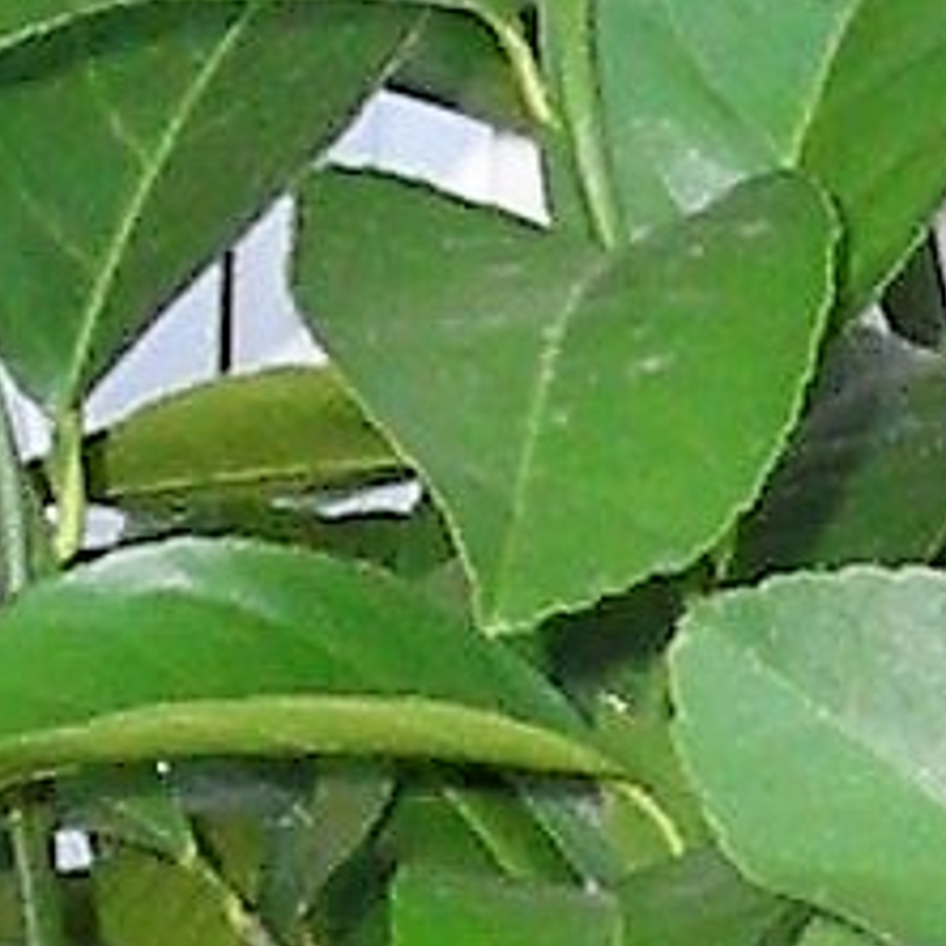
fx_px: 9214
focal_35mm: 298
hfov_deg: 5.9
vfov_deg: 5.9
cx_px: 818
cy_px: 213
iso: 145
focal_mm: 6.3
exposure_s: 1/60
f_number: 3.2
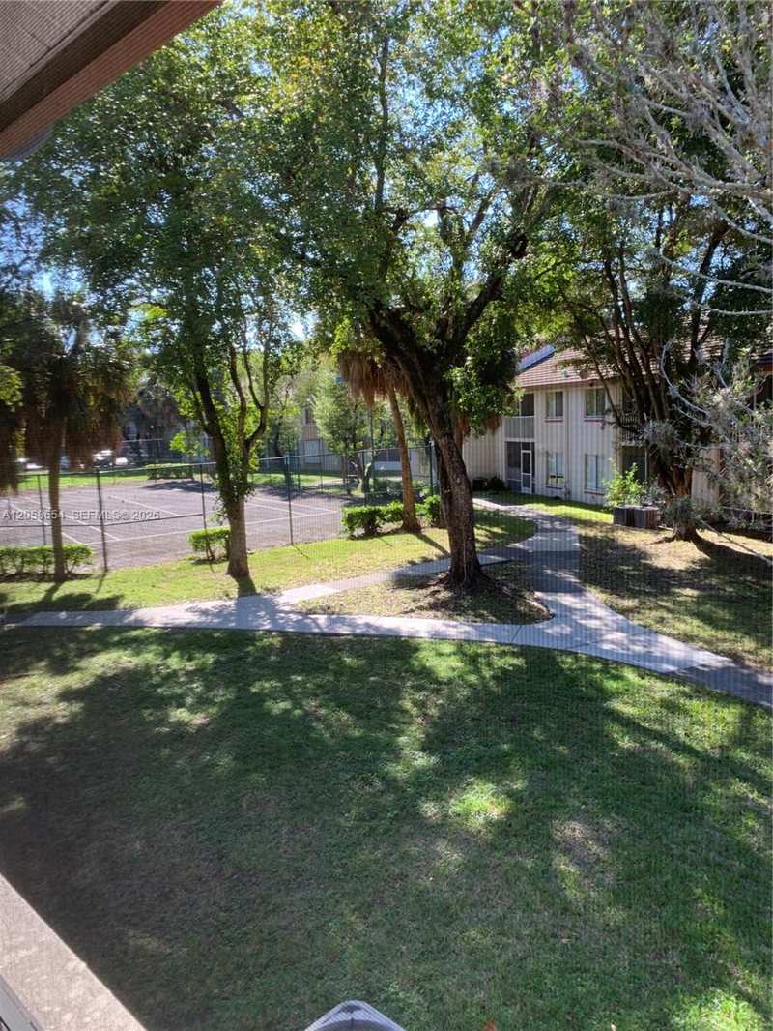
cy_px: 516
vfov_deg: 67.3
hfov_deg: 53.1
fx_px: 774
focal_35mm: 26
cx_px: 386
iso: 25
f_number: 1.8
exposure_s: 1/122
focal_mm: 4.25
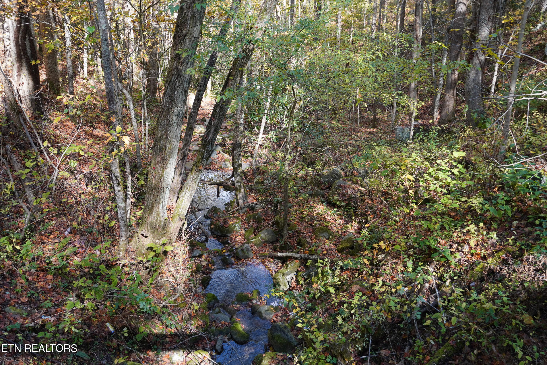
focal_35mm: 34
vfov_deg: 38.4
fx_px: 524
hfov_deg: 55.1
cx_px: 274
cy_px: 182
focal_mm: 23
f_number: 4
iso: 250
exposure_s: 1/160
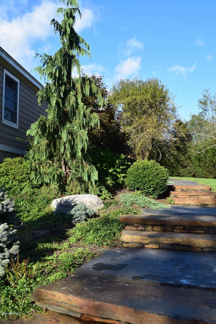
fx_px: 324
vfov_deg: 53.1
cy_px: 162
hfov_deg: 36.9
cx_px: 108
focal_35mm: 36
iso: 400
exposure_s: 1/400
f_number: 11
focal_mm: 24
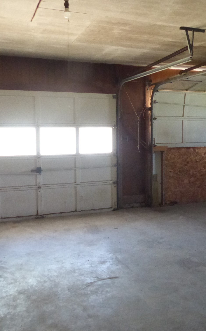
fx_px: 323
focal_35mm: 36
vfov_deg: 54.0
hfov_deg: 35.1
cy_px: 165
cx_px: 133
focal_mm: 4.5
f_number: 2.8
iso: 800
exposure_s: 1/50
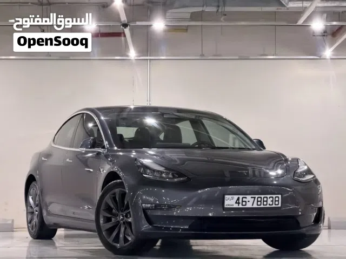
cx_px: 173
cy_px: 130
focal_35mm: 100
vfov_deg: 14.8
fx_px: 1000
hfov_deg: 19.6
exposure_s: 1/30
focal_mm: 16.89
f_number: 2.8
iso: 4000
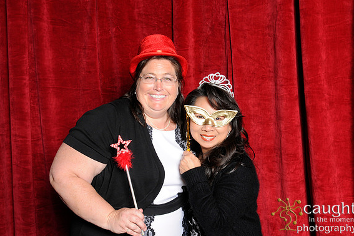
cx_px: 180
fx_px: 482
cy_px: 118
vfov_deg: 27.5
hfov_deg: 40.3
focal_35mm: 49
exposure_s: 1/60
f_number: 8
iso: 400
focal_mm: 32
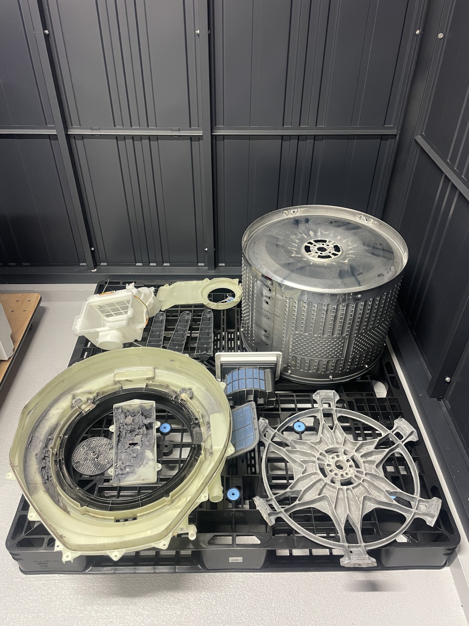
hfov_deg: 53.1
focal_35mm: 26
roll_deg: -1.1
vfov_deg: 67.3
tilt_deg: -38.6
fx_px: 470
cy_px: 313
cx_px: 234
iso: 320
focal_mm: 4.2
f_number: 1.6
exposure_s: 1/50
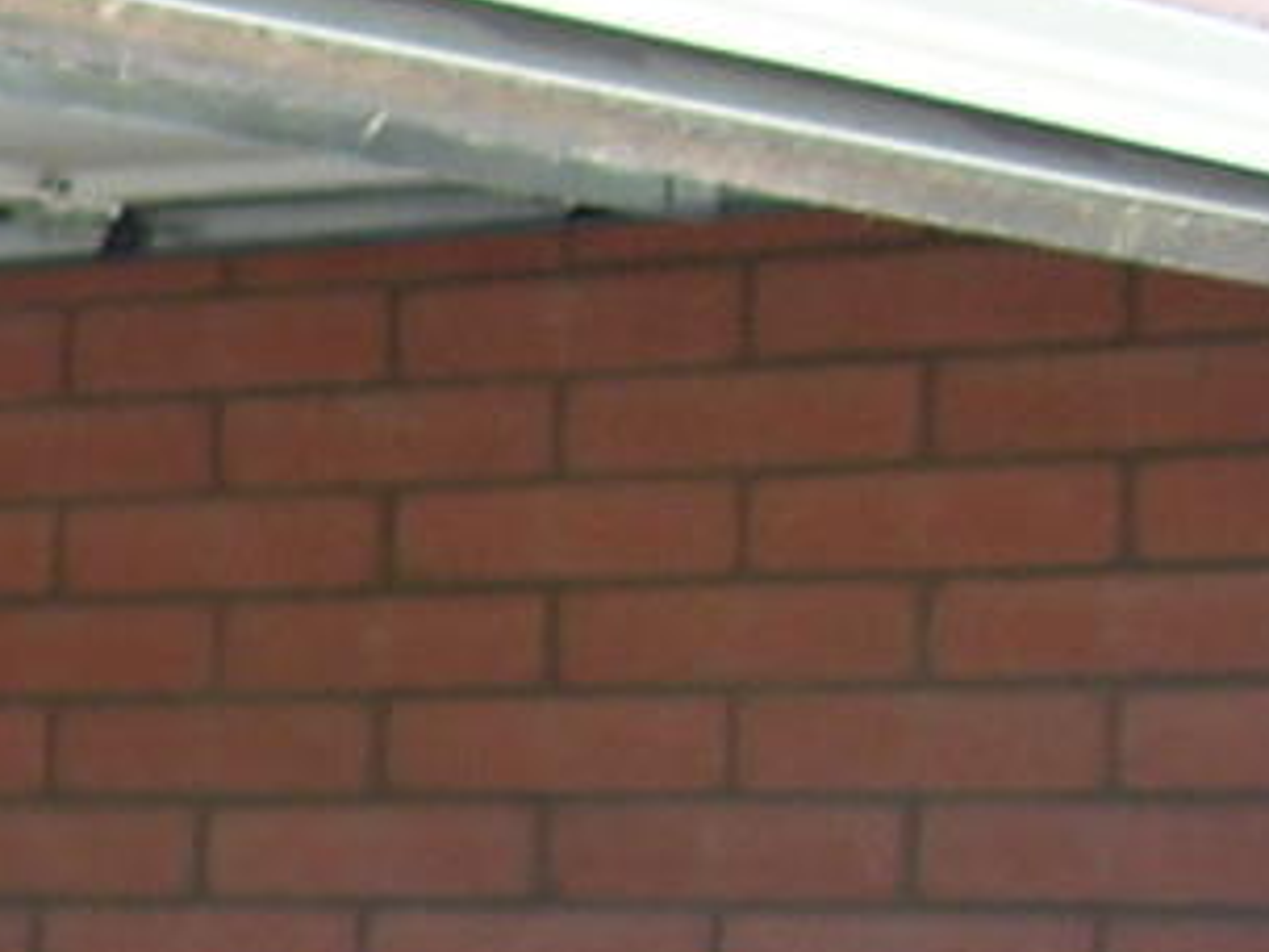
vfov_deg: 7.4
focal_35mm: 196
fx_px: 7185
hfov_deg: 8.8
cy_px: 1603
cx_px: -2129
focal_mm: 6
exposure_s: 1/125
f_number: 2.7
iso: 80
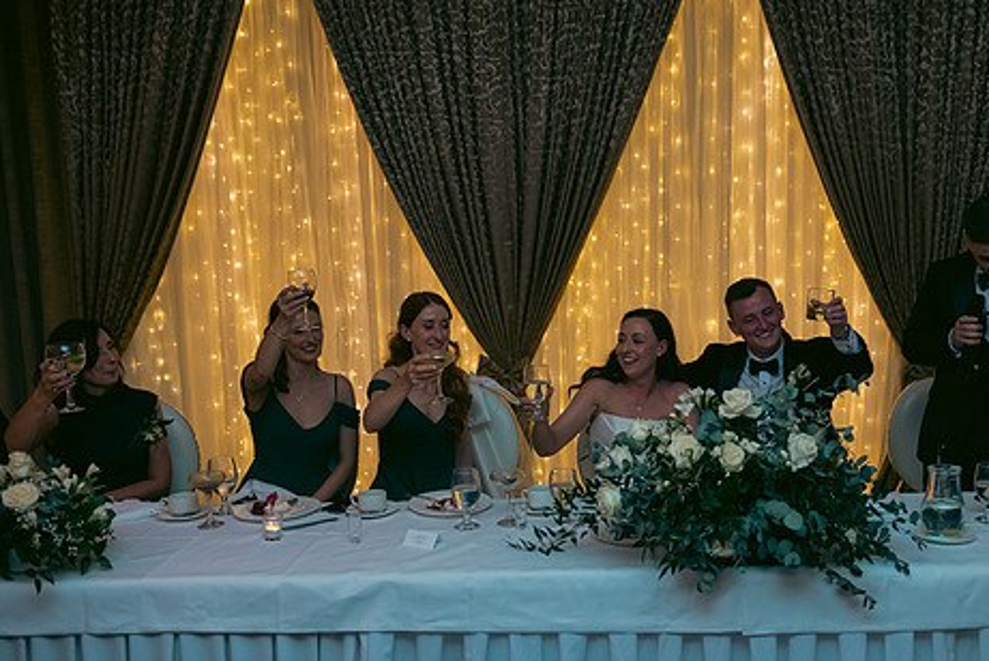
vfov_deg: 34.2
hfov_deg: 49.1
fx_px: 1072
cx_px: 616
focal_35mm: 39
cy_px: 383
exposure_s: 1/160
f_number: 3.5
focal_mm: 31
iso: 800
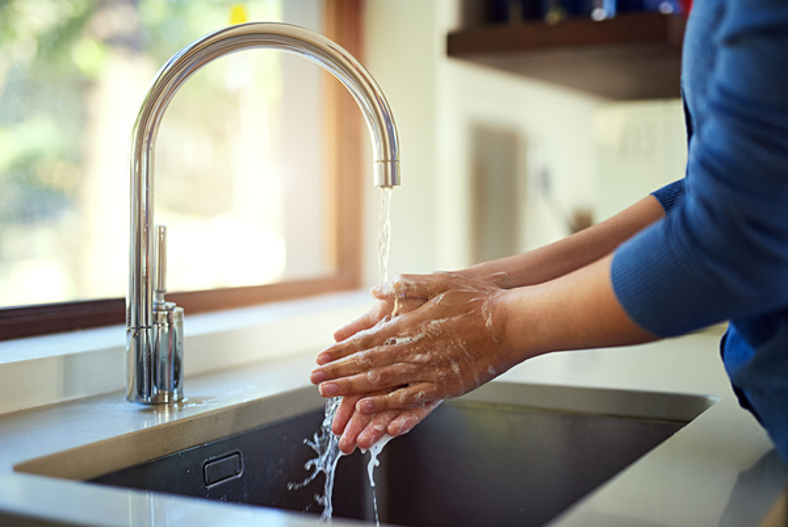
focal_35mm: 50
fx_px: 1095
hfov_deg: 39.6
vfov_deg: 27.0
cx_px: 394
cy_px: 264
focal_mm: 50
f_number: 1.8
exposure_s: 1/400
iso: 500
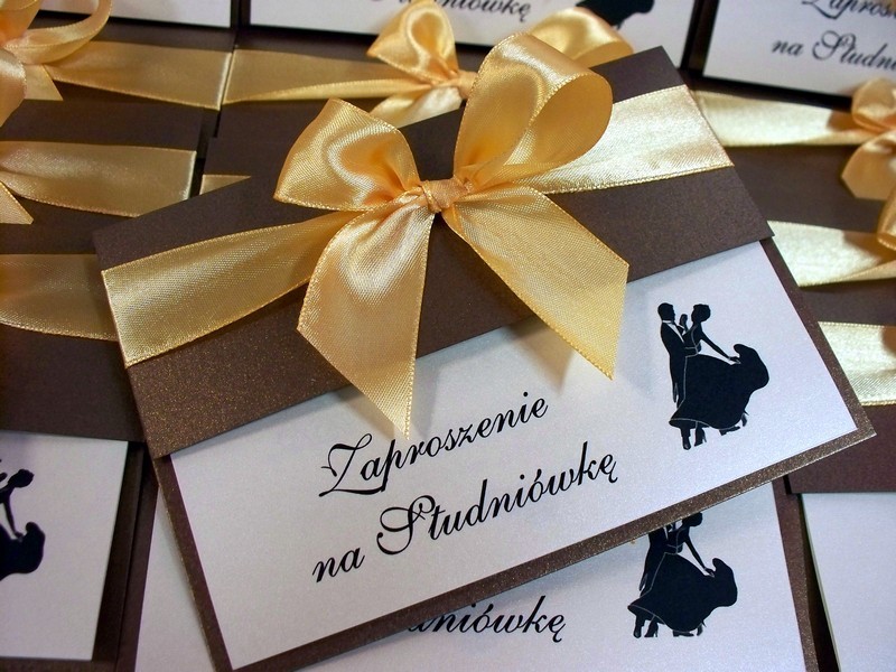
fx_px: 932
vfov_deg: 39.7
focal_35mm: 36
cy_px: 336
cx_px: 448
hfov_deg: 51.4
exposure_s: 1/60
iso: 320
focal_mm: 7.54
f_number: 2.8
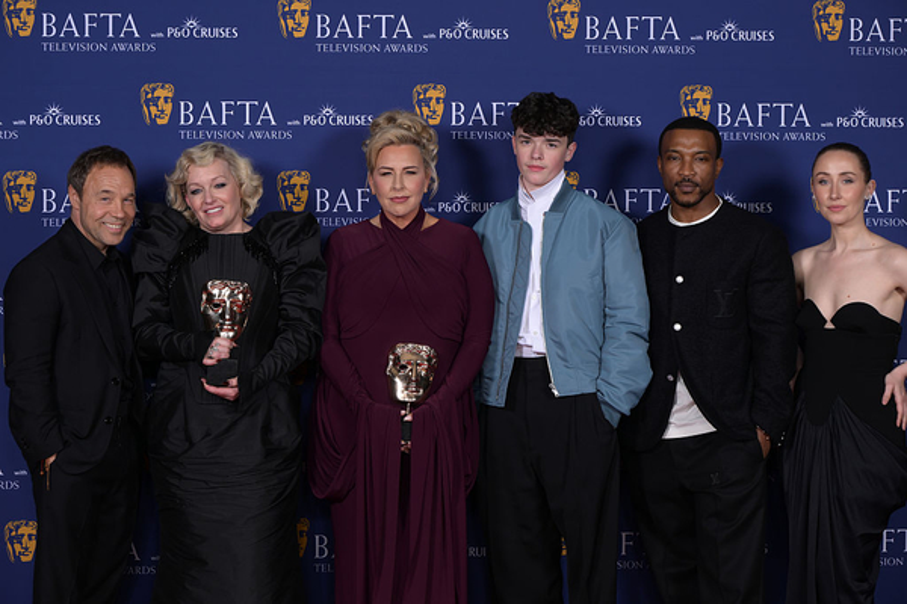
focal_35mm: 92
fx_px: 2318
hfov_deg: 22.1
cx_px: 454
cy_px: 302
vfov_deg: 14.9
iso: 125
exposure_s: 1/200
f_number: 5
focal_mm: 92
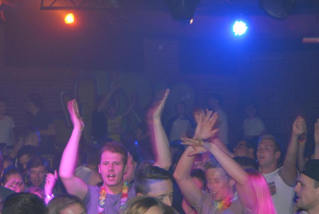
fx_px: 826
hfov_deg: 21.9
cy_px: 120
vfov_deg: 14.8
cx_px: 150
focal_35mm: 93
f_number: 5.6
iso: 400
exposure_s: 1/5
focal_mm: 52
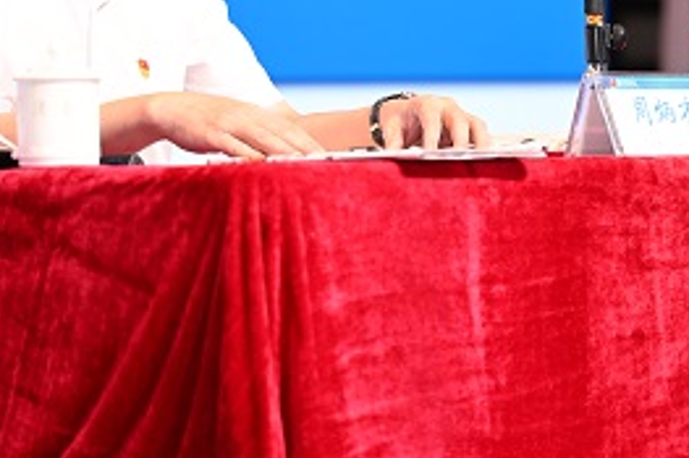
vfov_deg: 4.9
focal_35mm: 279
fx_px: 5336
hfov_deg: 7.4
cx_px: 385
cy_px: -105
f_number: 2.8
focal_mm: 105
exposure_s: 1/125
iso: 800
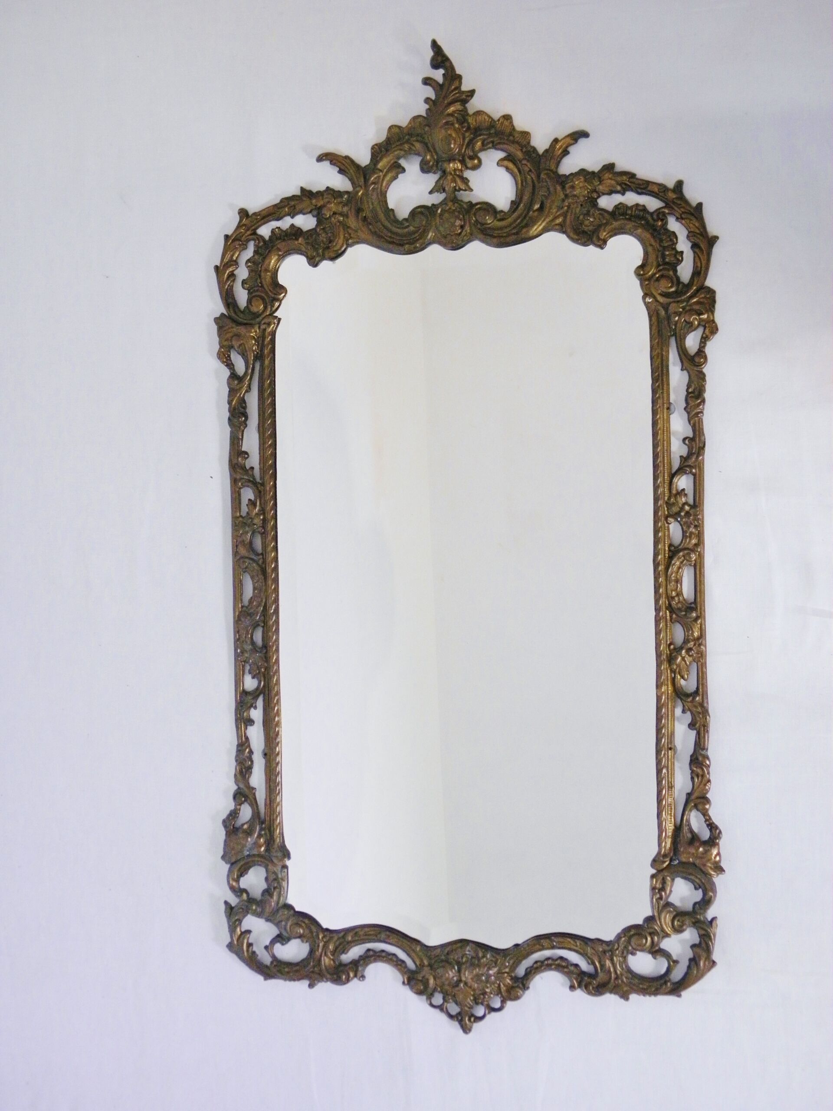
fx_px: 1315
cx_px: 416
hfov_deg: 35.1
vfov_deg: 45.8
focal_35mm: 41
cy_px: 556
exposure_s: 1/40
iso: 200
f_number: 3.8
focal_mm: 7.5
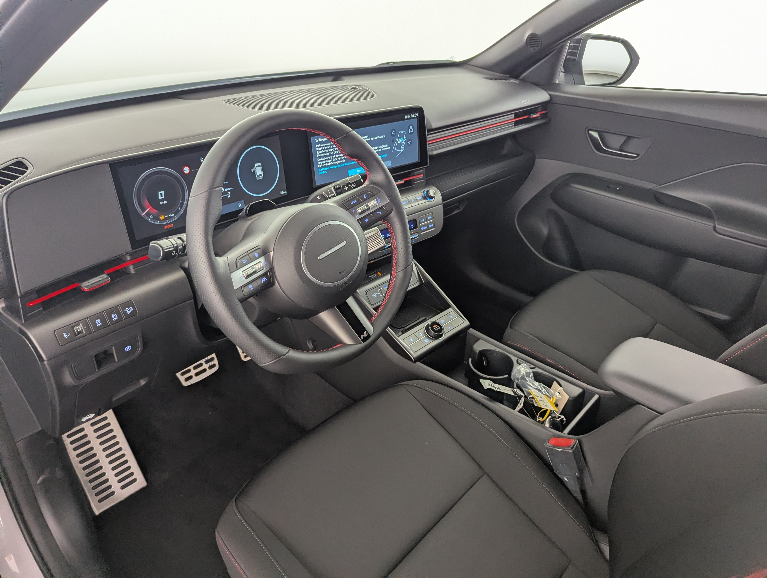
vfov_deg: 56.9
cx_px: 384
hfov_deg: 71.5
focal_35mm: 24
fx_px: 533
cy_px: 289
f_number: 1.85
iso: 174
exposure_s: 1/252
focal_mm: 6.81
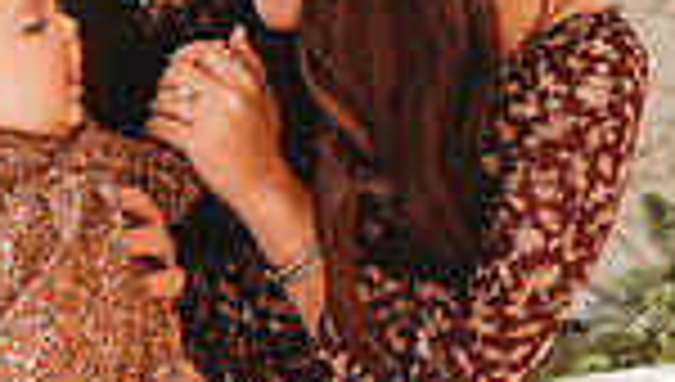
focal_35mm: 97
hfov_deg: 21.9
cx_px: 238
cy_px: 164
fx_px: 1739
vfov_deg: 12.5
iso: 200
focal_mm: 24
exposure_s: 1/320
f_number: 2.8
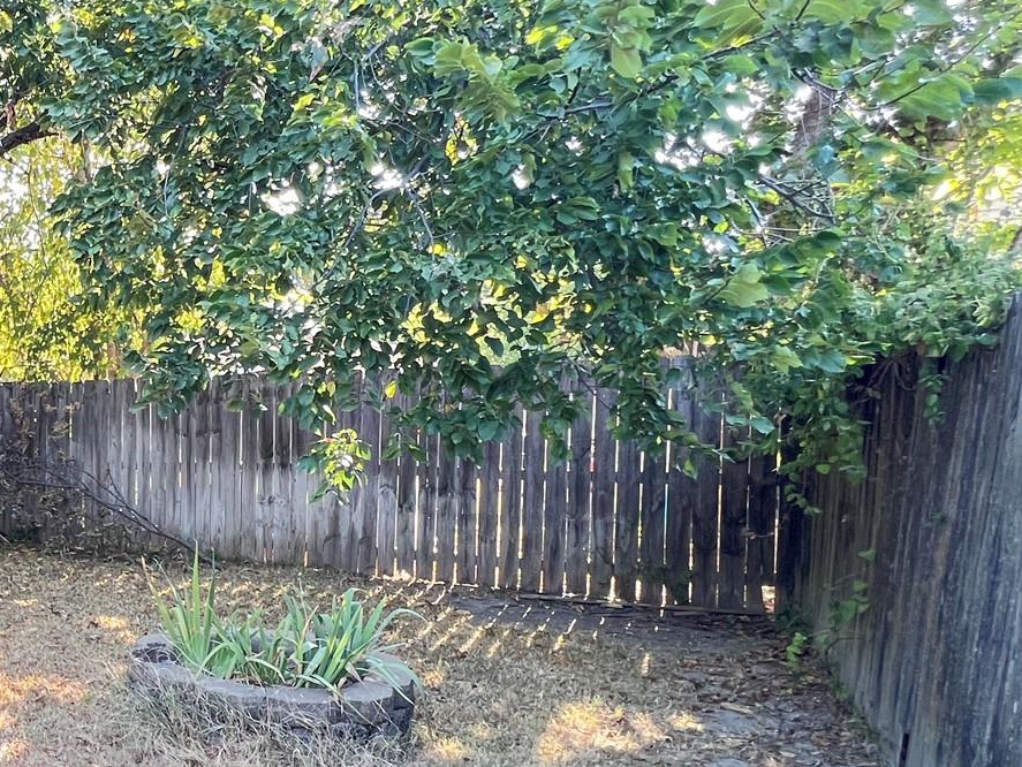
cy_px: 447
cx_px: -109
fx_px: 886
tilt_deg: -4.7
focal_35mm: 30
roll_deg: +0.4
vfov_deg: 46.6
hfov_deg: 44.9
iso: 125
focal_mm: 1.57
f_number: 1.8
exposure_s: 1/99
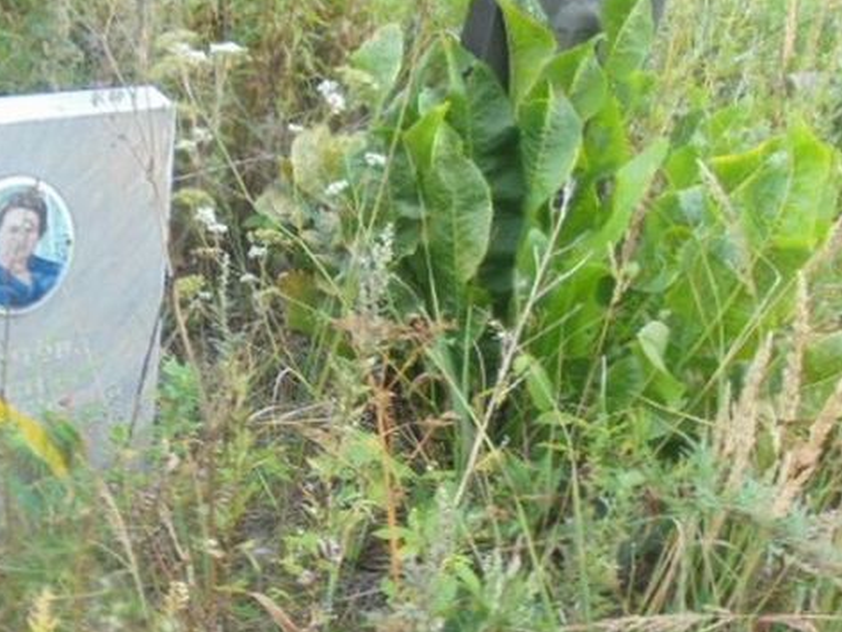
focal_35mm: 44
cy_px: 433
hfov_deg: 42.5
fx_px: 1071
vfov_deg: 32.6
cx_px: 303
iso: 160
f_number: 3.5
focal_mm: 4.6
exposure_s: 1/60
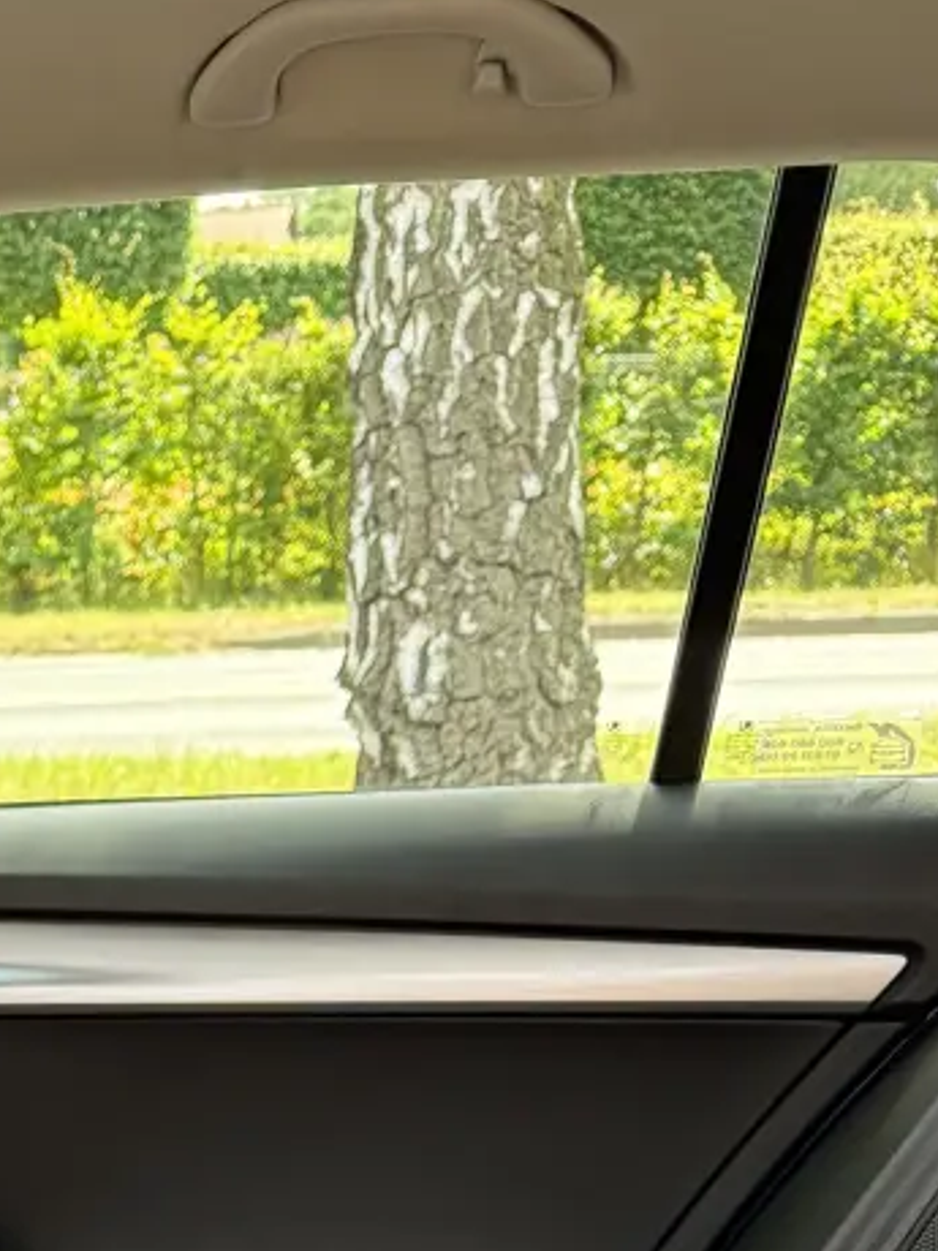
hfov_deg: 14.9
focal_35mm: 89
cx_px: -623
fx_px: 3216
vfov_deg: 19.3
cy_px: 1856
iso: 200
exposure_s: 1/226
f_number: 1.78
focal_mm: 6.76
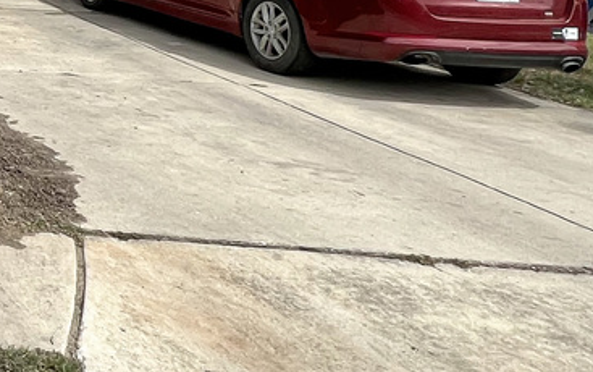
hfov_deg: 25.8
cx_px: -333
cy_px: -95
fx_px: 873
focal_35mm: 54
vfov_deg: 21.9
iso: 32
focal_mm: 1.57
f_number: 1.8
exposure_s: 1/1410
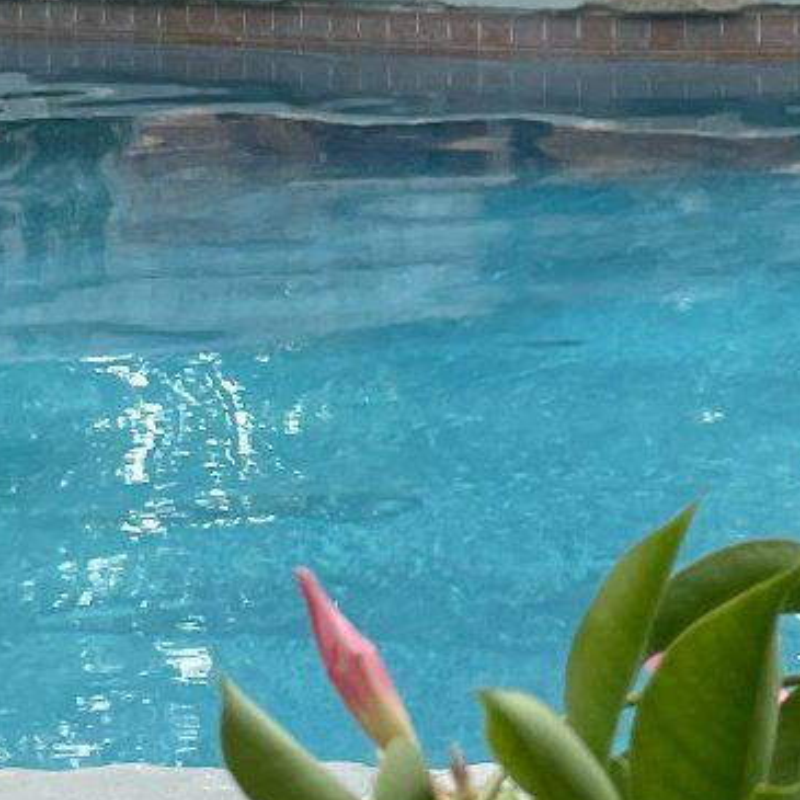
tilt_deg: -3.1
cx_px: 1449
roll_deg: -0.3
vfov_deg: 13.2
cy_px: -121
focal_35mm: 129
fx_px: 3373
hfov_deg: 12.4
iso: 32
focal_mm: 4.2
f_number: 1.6
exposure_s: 1/764
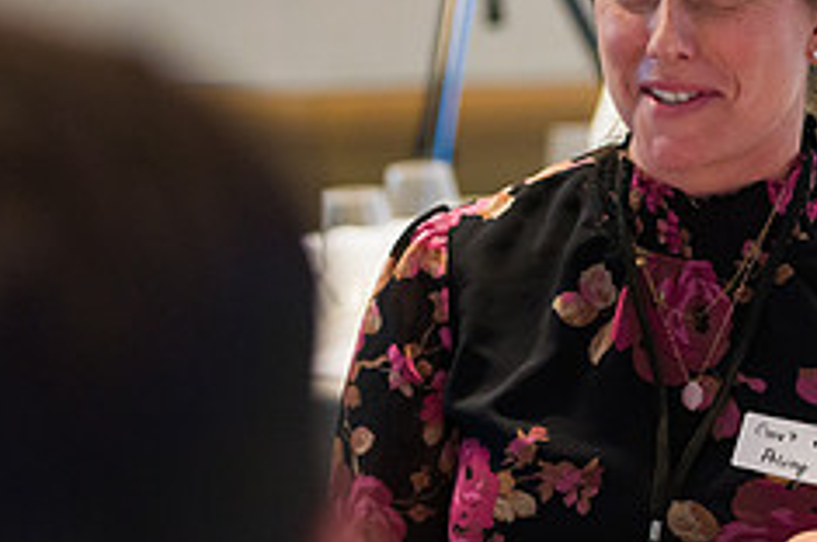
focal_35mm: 193
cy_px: 167
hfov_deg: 10.6
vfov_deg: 7.1
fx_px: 4374
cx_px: 779
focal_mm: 78
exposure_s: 1/200
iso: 3200
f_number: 3.2
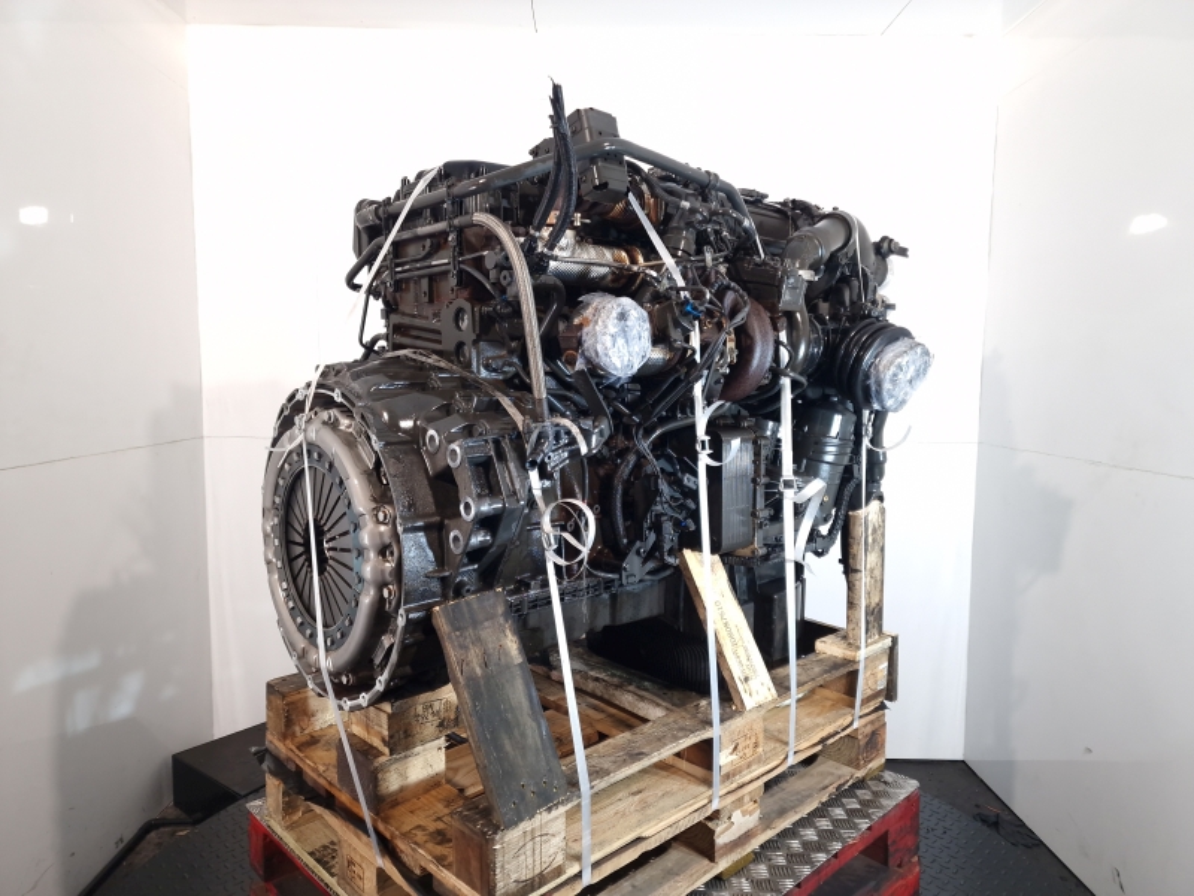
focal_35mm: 23
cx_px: 597
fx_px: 793
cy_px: 448
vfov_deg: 58.9
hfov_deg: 73.9
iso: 100
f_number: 1.8
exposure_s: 1/50
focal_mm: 6.4
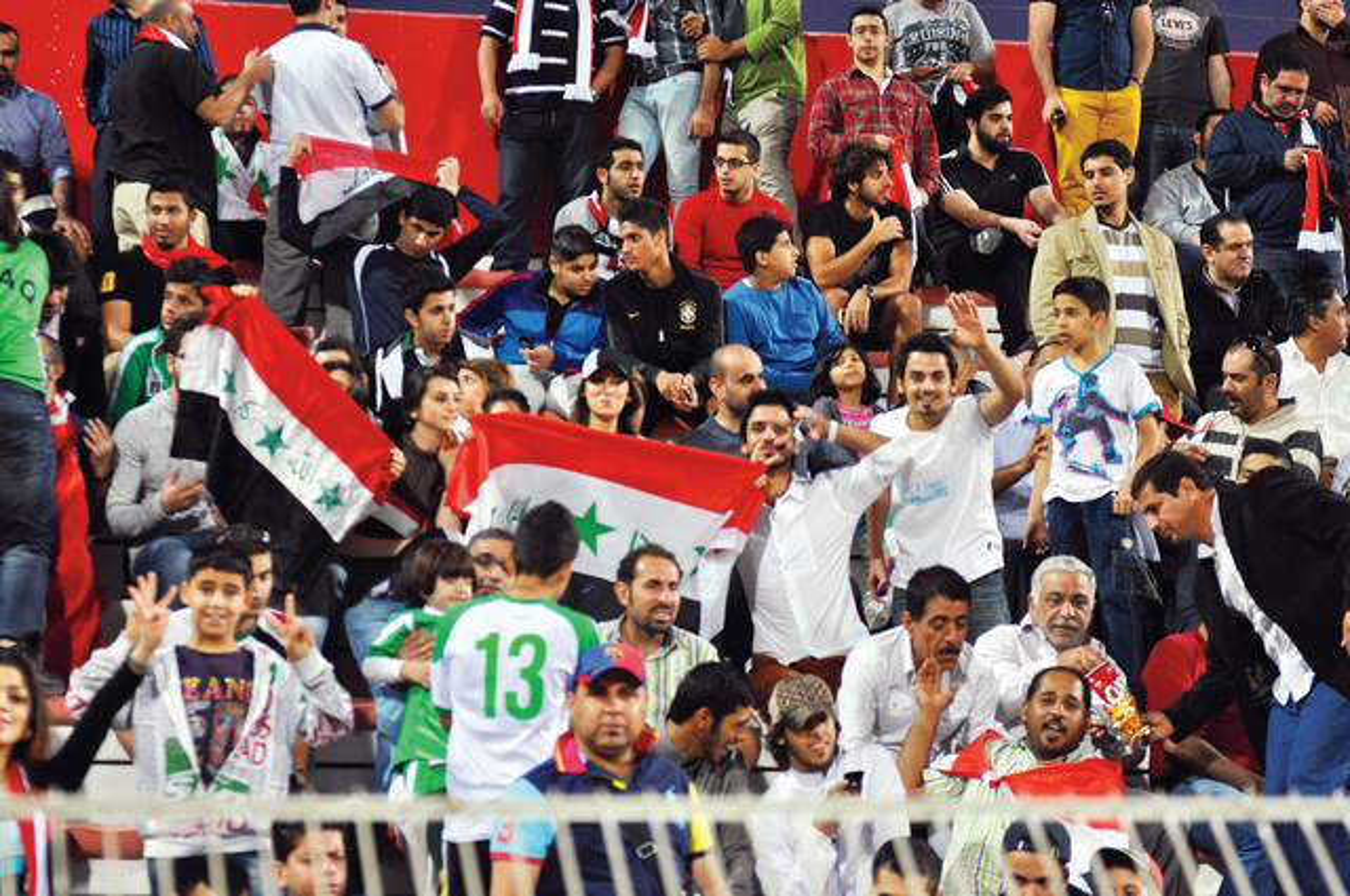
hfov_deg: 19.5
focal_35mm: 105
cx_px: 675
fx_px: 3932
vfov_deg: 13.0
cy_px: 448
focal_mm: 70
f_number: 2.8
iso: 800
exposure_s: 1/125
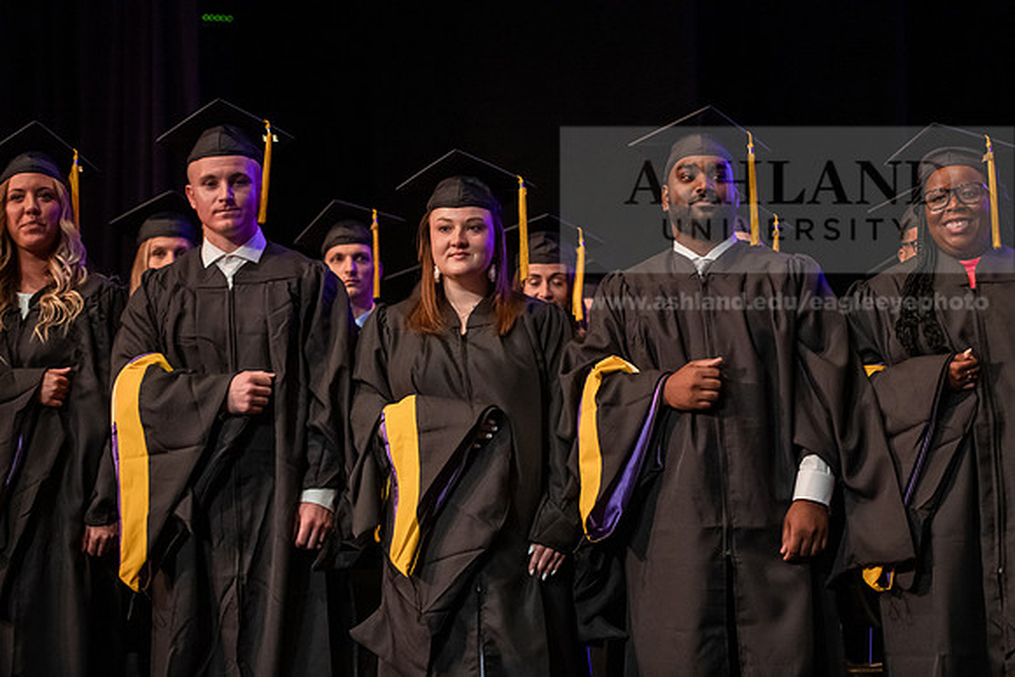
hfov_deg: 25.4
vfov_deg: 17.1
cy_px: 338
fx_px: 2256
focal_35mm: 80
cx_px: 508
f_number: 3.2
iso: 5000
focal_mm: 80
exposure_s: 1/200
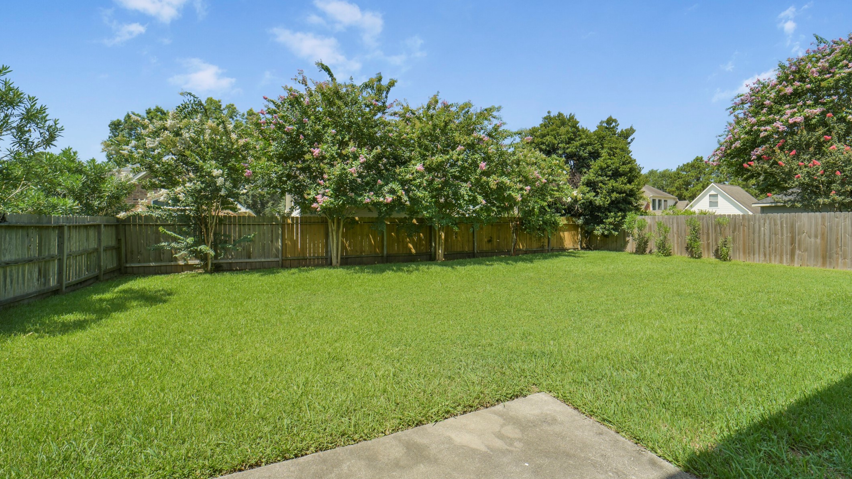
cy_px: 232
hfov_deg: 103.0
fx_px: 339
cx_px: 426
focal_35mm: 15
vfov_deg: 70.5
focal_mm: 14
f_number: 11
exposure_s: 1/500
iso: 500
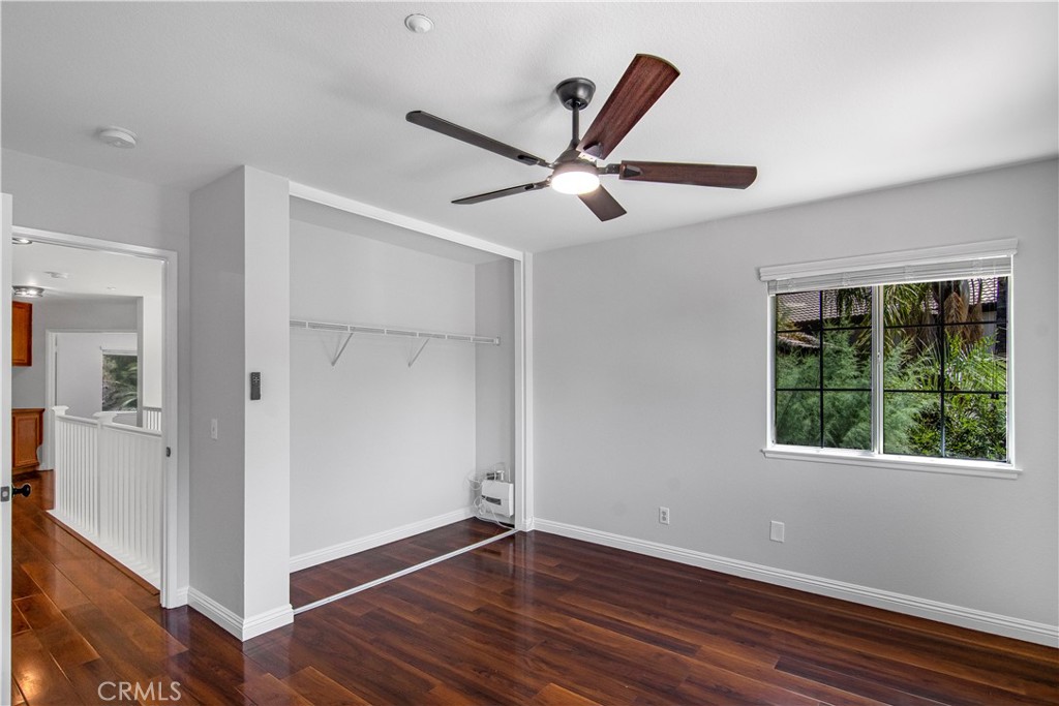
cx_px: 530
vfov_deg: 73.8
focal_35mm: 16
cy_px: 353
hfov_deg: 96.7
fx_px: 471
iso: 400
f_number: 8
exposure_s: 1/80
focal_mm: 11
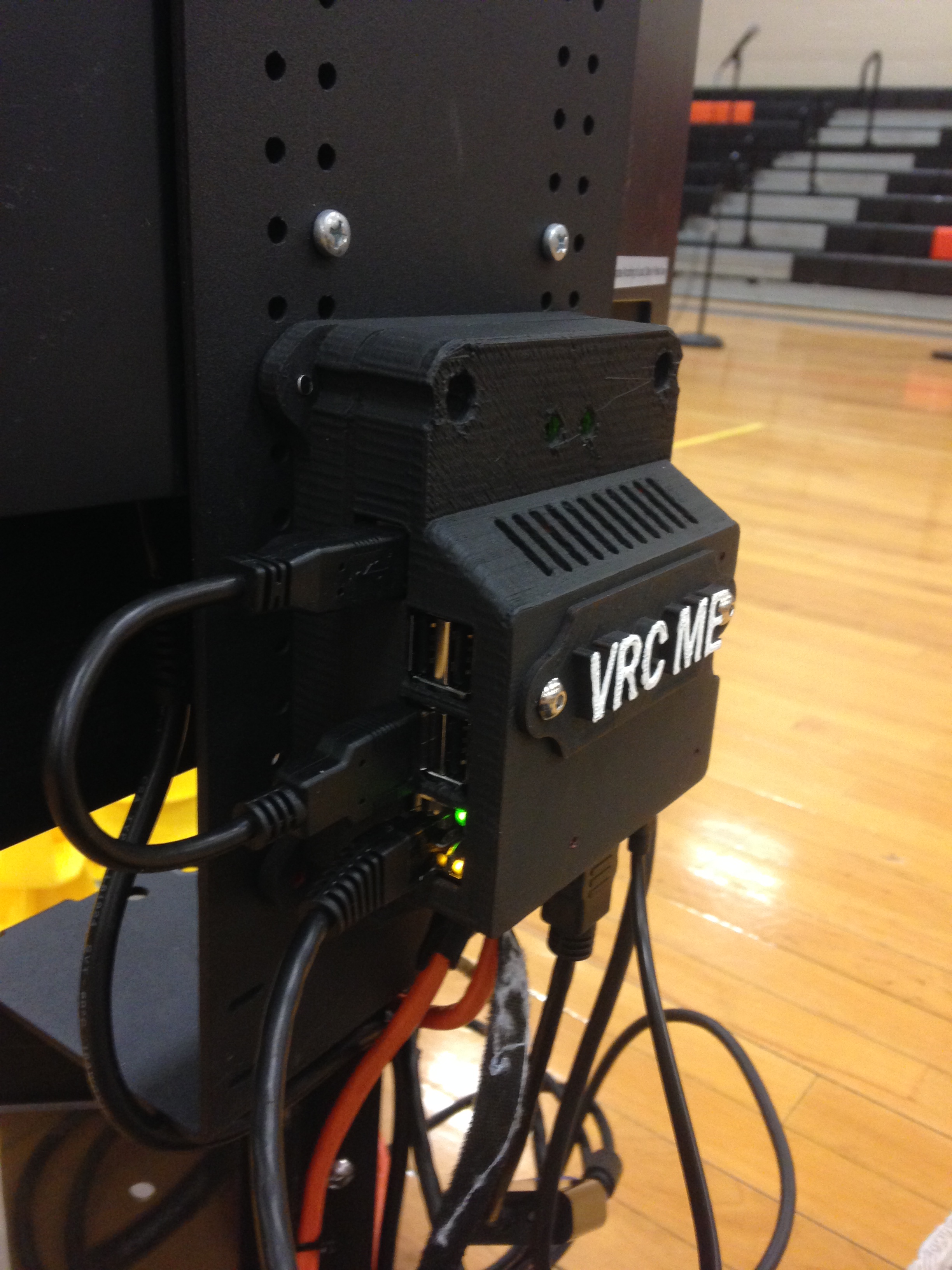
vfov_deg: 55.4
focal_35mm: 33
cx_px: 476
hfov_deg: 42.9
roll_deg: -5.4
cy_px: 635
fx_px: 1210
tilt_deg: -16.1
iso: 200
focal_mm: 4.12
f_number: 2.4
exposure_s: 1/20
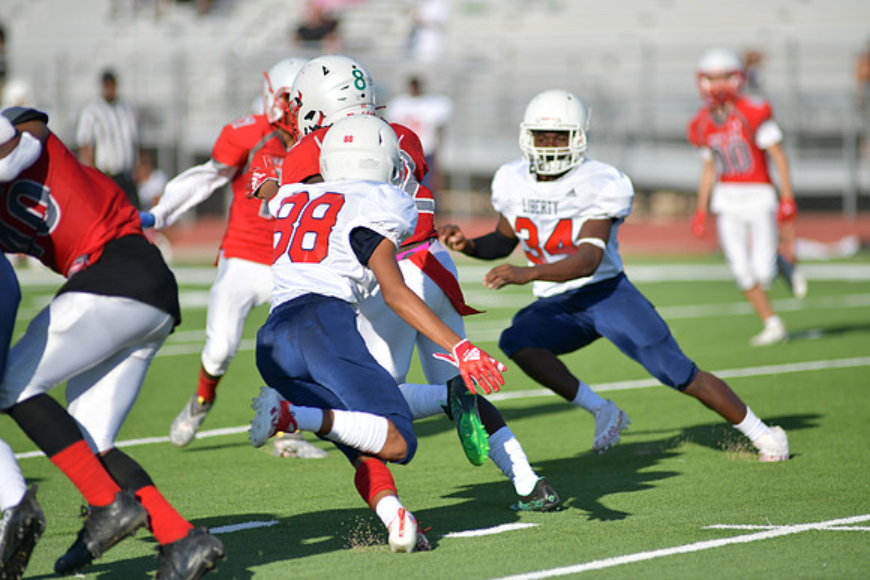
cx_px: 435
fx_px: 7251
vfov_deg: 4.6
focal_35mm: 300
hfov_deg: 6.9
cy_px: 290
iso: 90
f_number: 3.5
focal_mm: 300
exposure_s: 1/2000
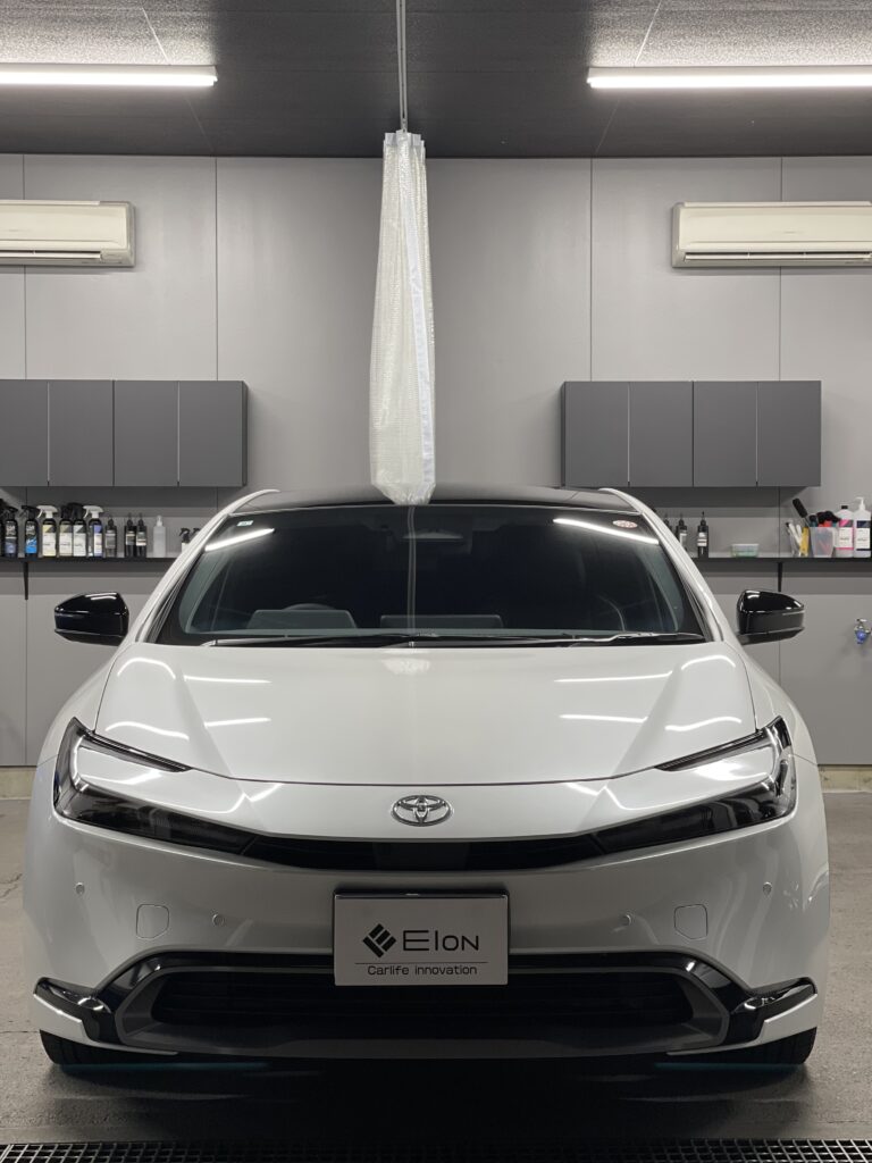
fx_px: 2150
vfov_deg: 30.3
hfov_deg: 22.9
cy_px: 582
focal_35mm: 64
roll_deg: +0.4
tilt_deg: +0.3
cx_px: 436
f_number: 2.2
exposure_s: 1/120
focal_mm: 7.5
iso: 160
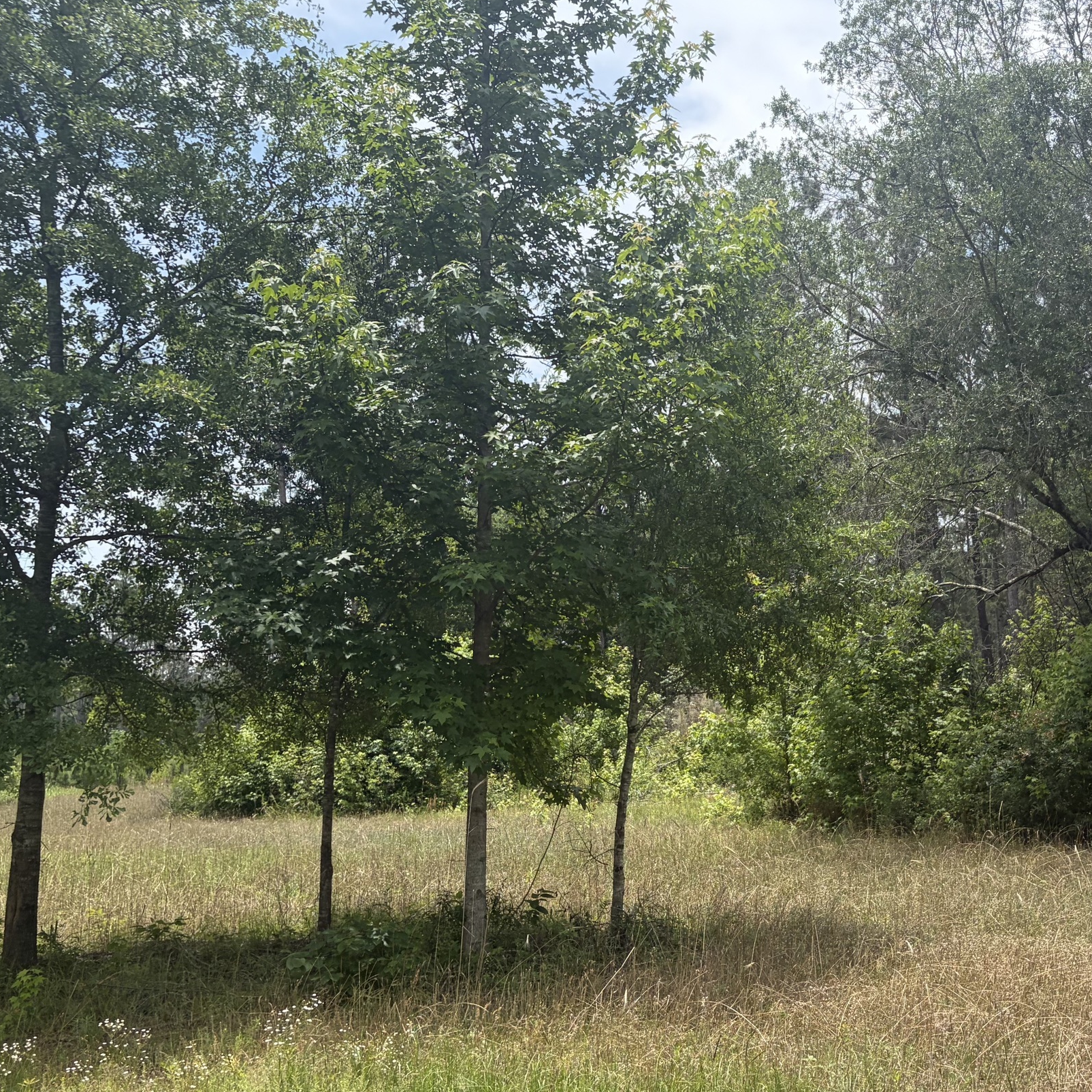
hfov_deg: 37.5
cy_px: 504
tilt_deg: +9.7
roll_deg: +2.6
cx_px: 797
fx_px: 1570
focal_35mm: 44
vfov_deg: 38.3
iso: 64
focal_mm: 5.96
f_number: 1.6
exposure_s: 1/2639
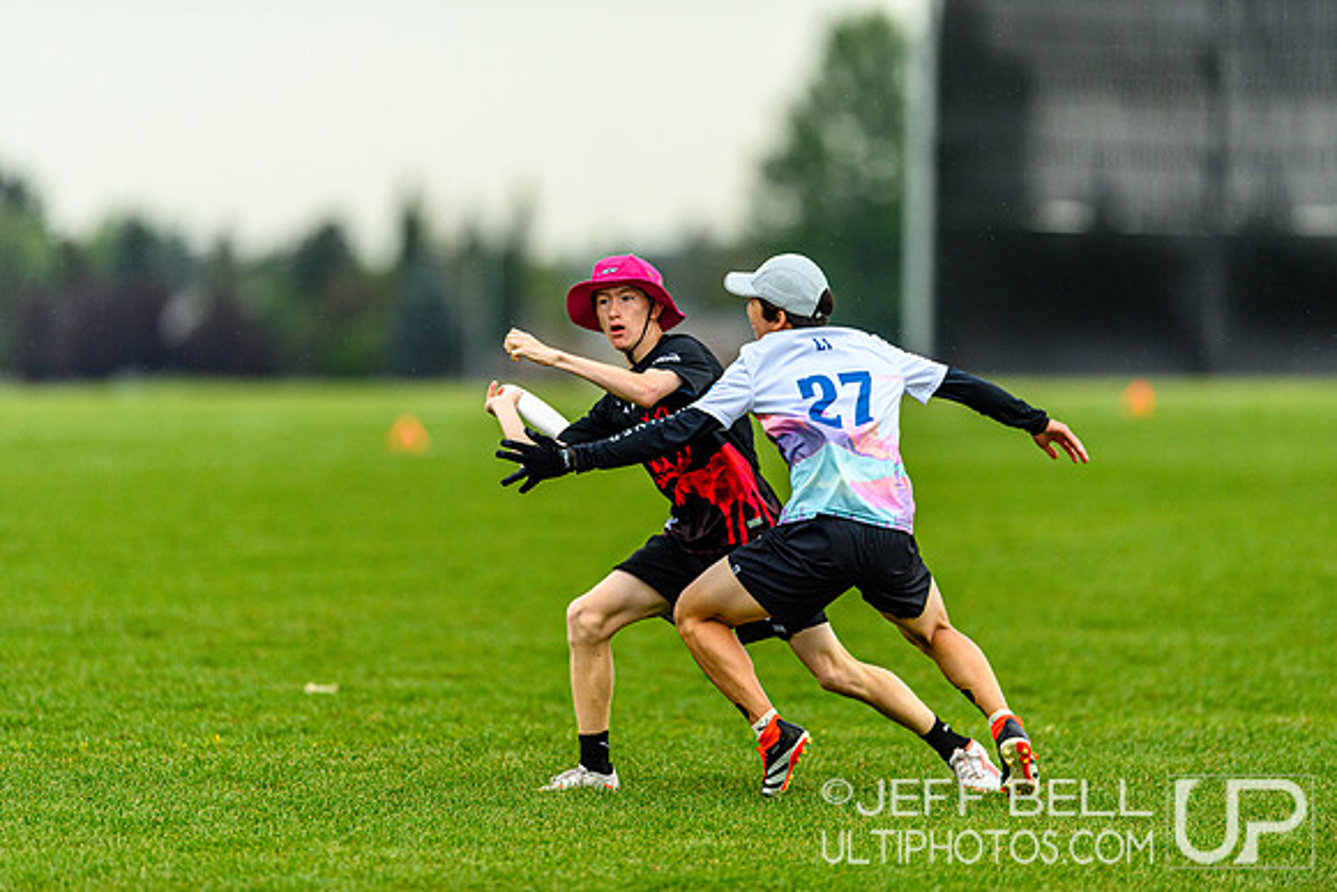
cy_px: 446
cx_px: 668
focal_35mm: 400
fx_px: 14858
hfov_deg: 5.2
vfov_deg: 3.4
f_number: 3.2
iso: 800
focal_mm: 400
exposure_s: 1/1250
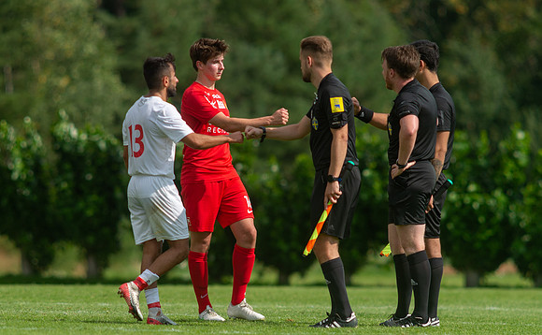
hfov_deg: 3.2
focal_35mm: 666
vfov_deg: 2.0
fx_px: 9798
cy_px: 216
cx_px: 217
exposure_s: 1/1250
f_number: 4
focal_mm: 420
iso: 110
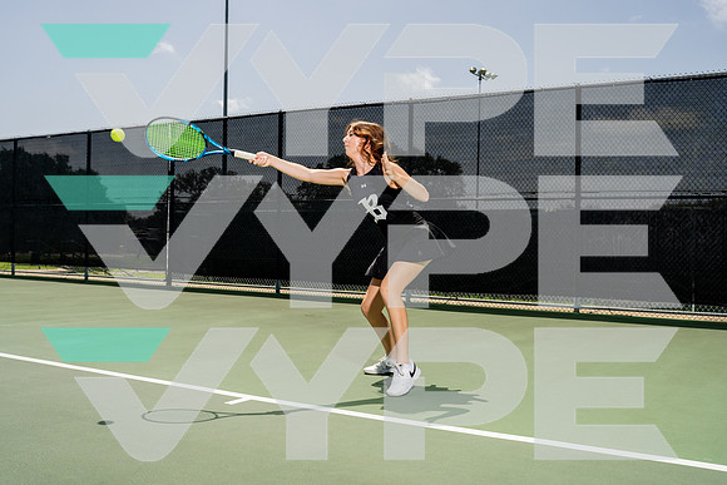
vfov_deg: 39.3
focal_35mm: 34
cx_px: 365
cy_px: 241
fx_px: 679
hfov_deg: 56.3
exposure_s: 1/1000
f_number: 5.6
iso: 100
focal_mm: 30
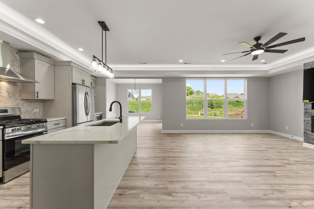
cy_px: 104
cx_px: 157
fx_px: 122
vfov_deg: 81.2
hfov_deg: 104.3
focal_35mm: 14
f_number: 9
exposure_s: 1/15
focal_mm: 14
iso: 400
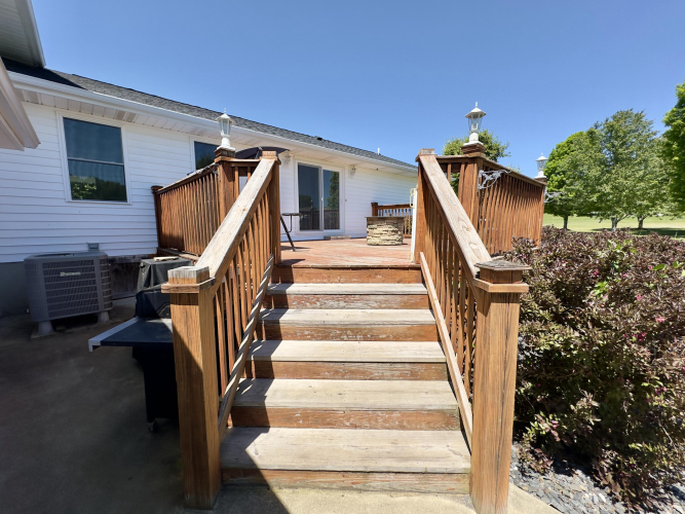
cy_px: 257
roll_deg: +0.8
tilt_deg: -5.7
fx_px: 277
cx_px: 342
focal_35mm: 14
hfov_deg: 102.1
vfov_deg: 85.7
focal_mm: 2.22
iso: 50
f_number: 2.2
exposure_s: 1/1689
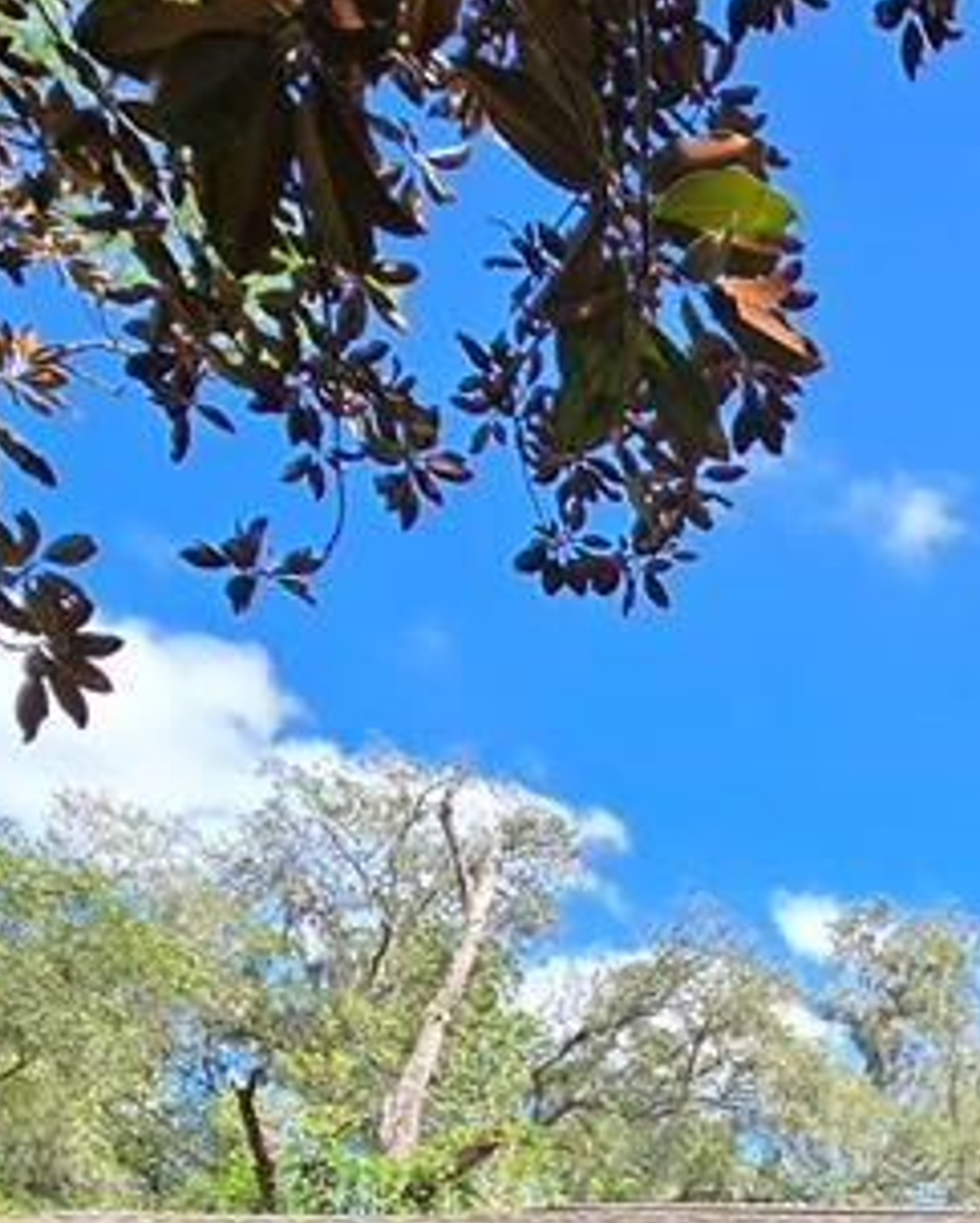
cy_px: 1442
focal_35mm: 43
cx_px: 1304
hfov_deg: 28.2
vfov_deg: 34.8
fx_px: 1557
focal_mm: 2.2
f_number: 2.2
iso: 50
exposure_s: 1/767
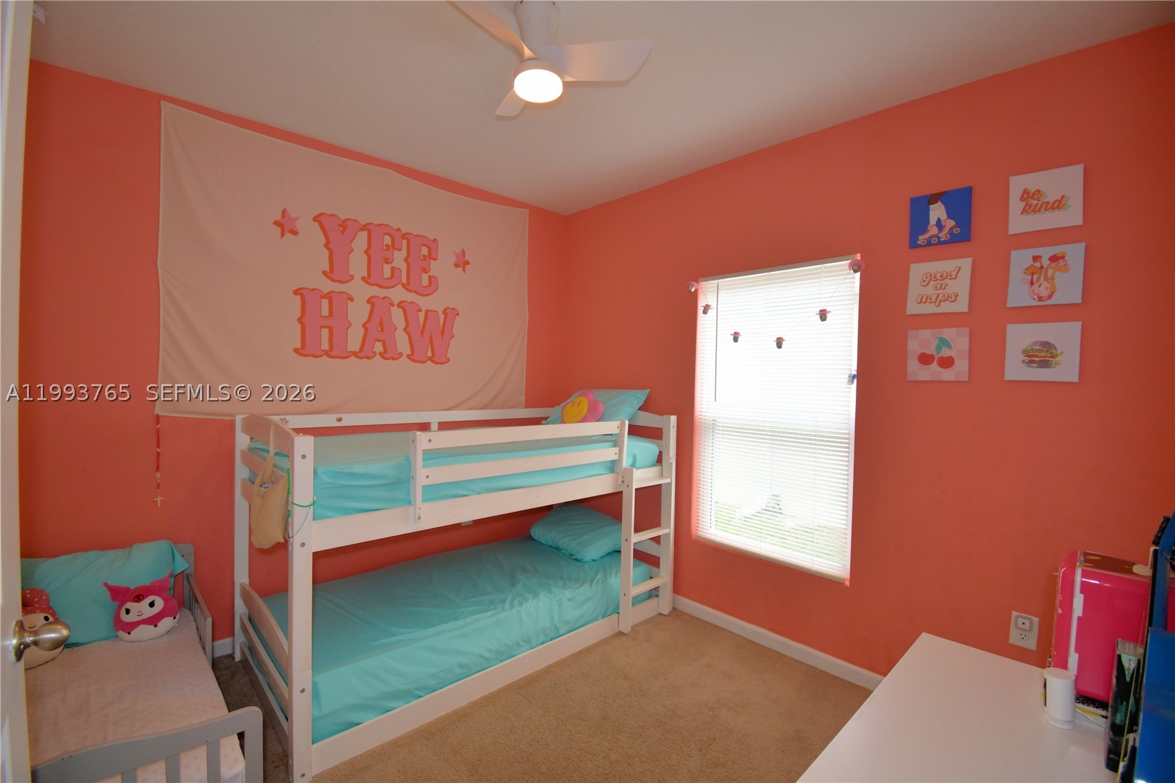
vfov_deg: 77.3
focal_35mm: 15
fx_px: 490
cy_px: 392
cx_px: 588
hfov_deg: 100.4
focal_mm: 10
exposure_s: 1/60
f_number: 4.5
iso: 200
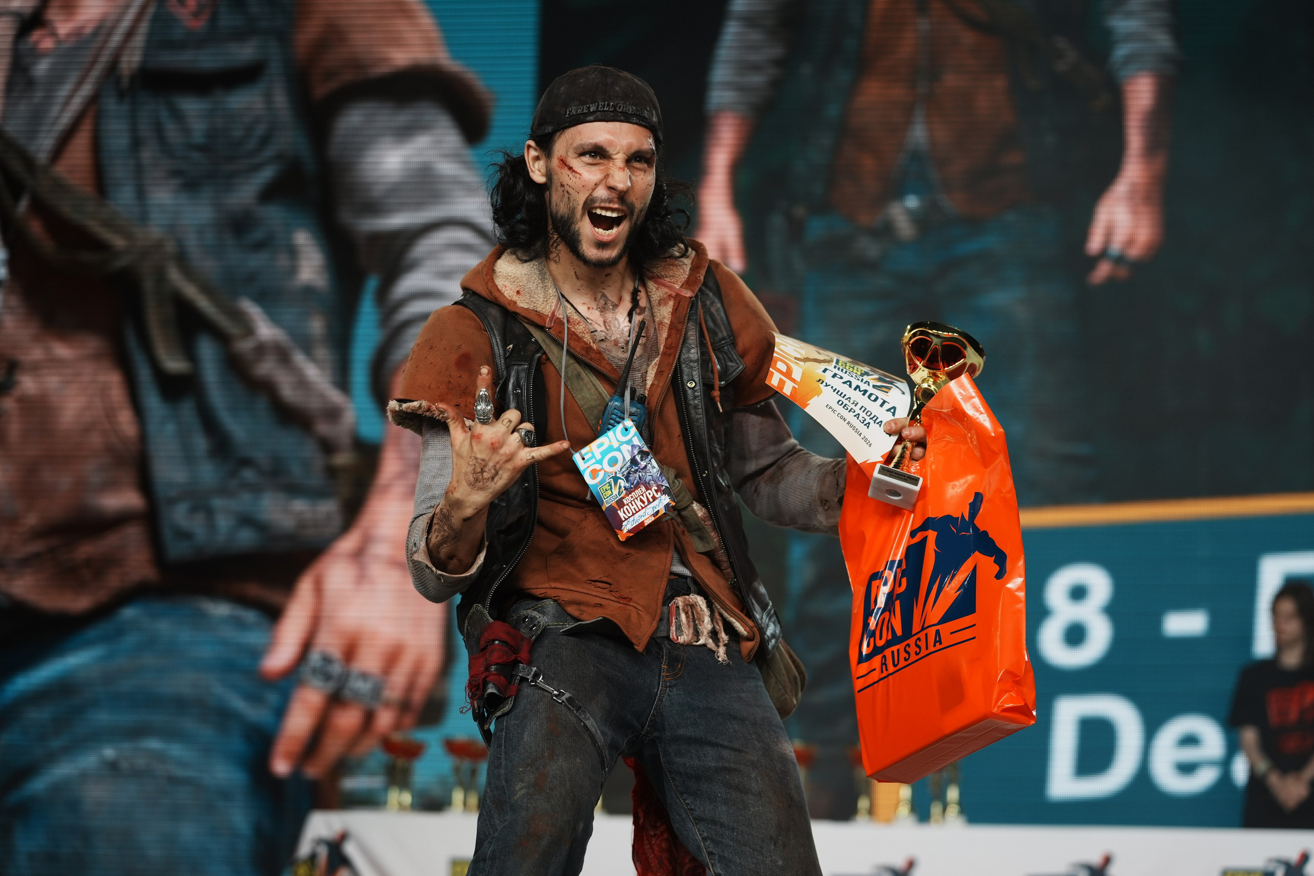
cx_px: 657
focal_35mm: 76
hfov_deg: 26.6
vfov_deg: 17.9
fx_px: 2774
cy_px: 438
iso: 400
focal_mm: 76
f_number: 2.5
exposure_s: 1/1000
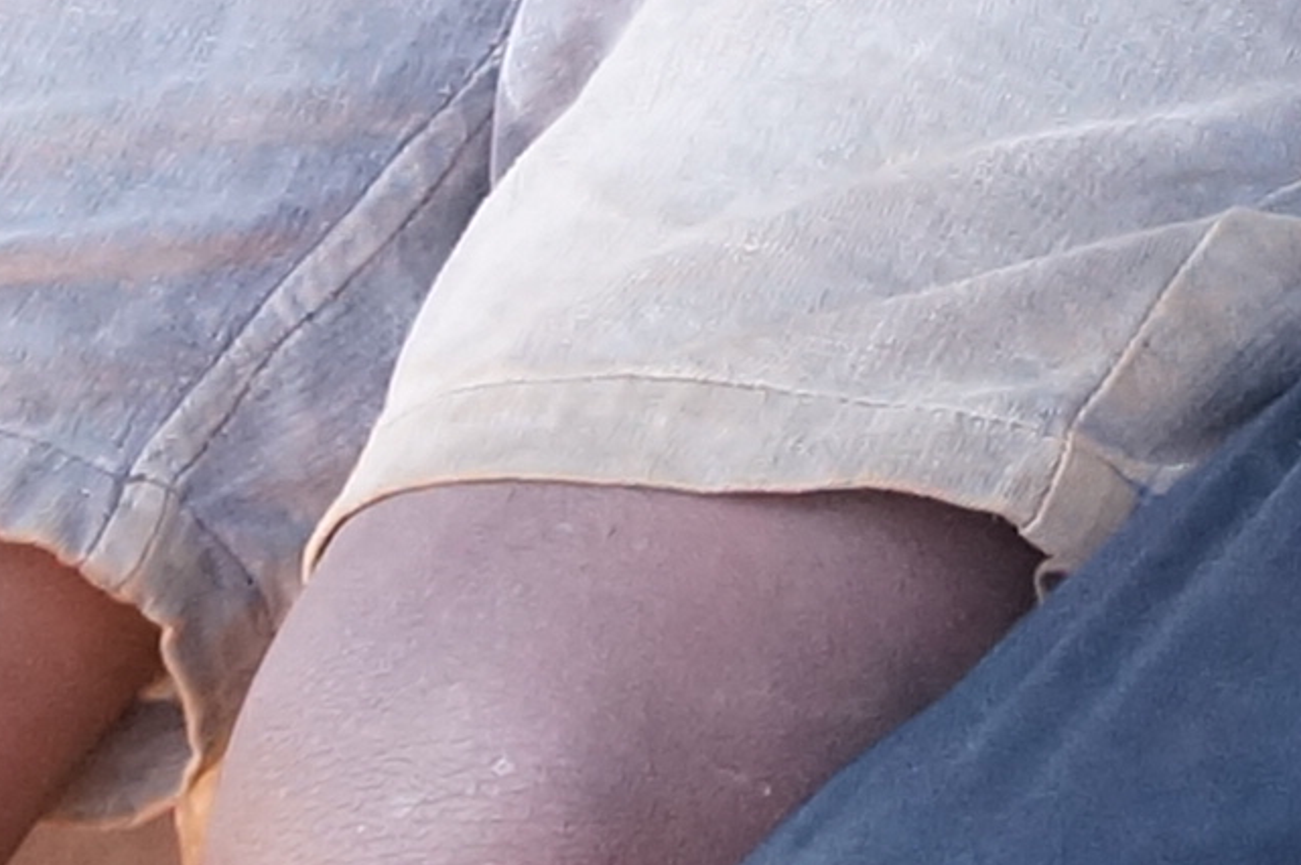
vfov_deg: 6.7
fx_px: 6643
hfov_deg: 10.0
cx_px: 2975
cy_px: -1836
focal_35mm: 184
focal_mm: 16
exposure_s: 1/200
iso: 1600
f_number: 7.1
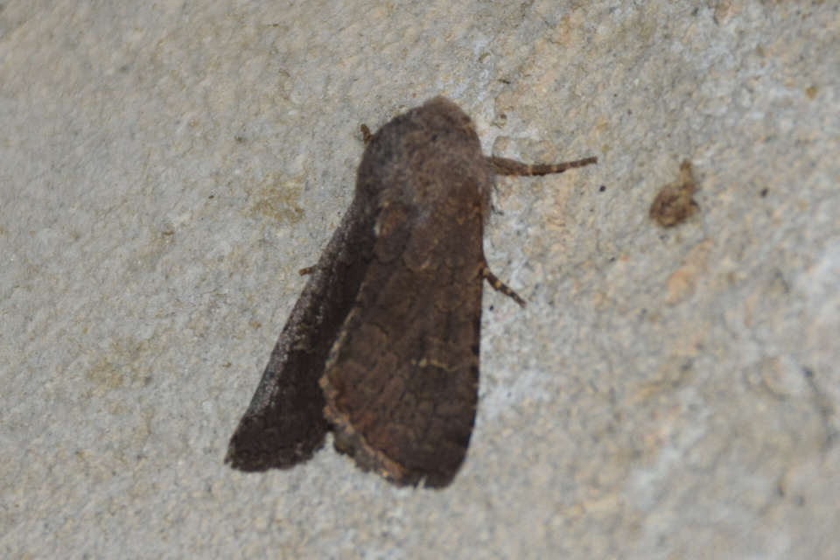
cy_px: 280
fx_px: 4900
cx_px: 420
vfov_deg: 6.5
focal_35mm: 210
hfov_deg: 9.8
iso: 320
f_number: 5.6
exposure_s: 1/200
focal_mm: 140
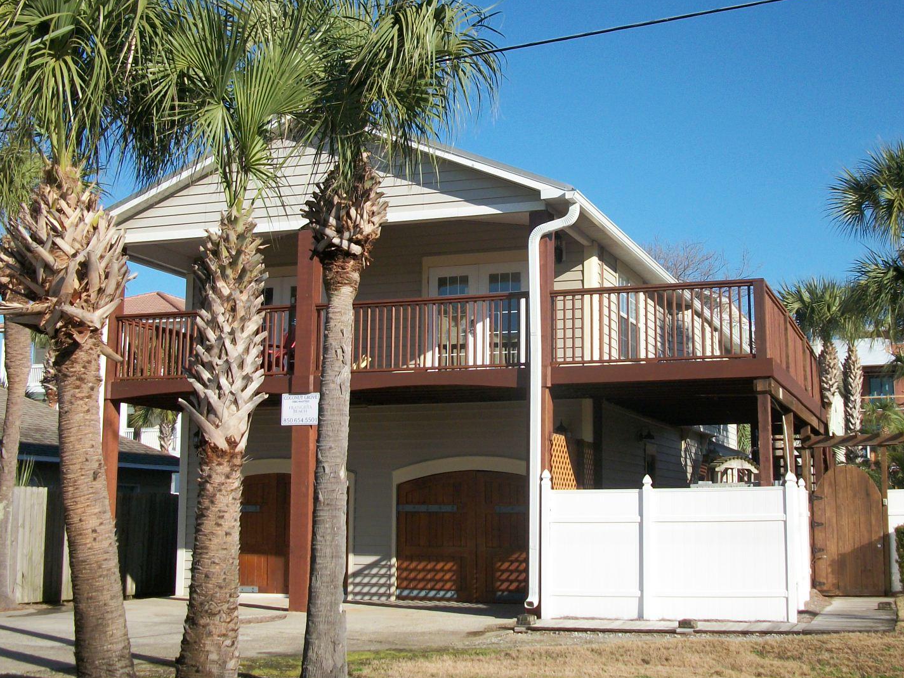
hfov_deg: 41.1
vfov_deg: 31.5
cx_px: 534
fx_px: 1201
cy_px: 319
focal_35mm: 46
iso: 80
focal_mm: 5.7
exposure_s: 1/200
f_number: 8.8
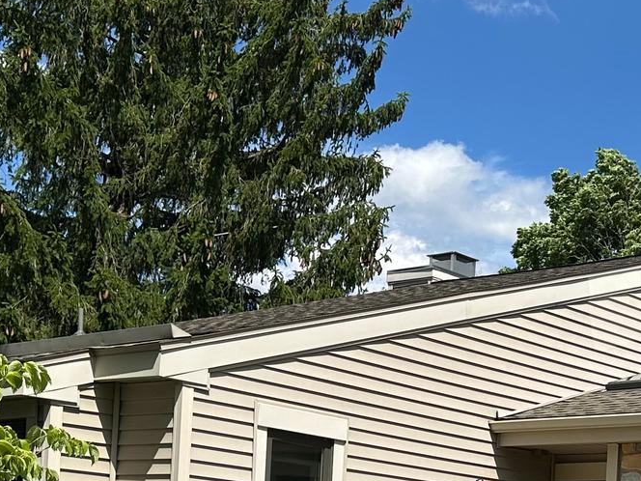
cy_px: 582
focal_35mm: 74
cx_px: 568
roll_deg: -2.9
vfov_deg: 18.8
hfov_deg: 25.6
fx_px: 1370
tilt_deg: +2.3
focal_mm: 6.86
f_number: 1.78
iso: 80
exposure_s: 1/6211
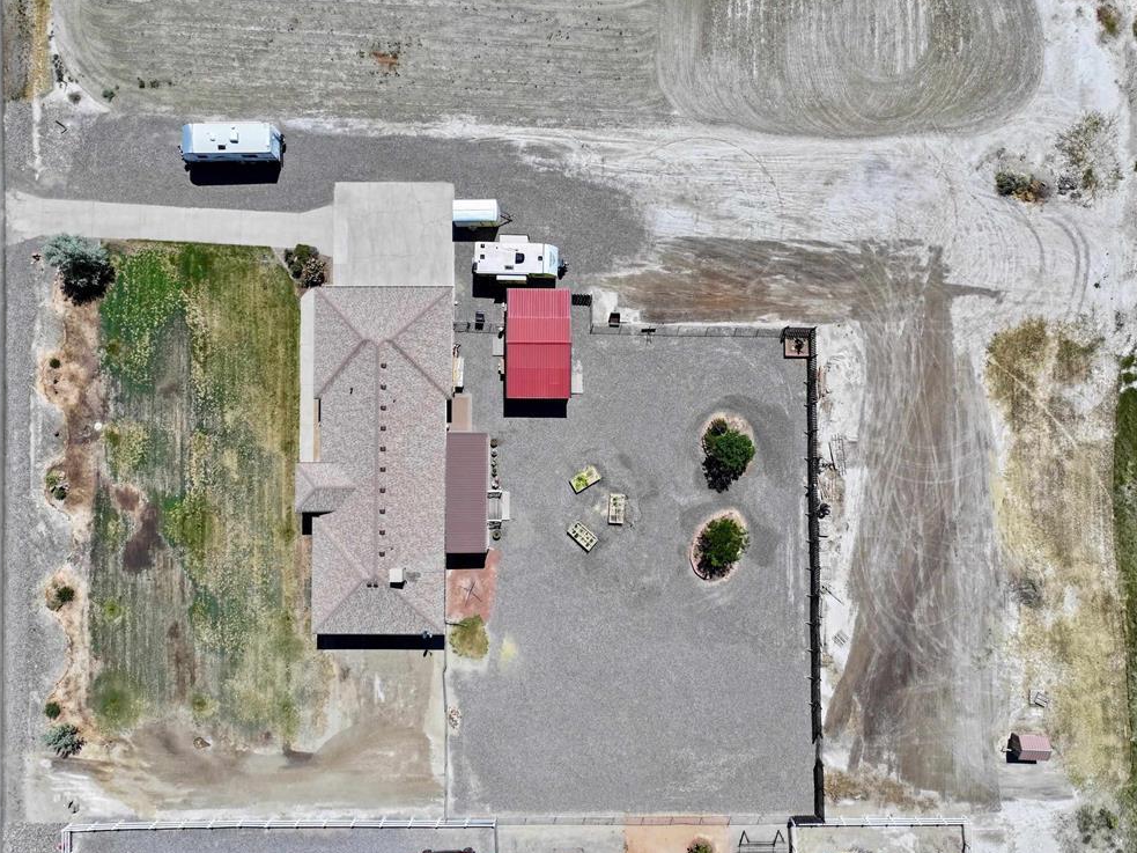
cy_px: 439
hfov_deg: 69.4
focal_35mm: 25
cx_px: 582
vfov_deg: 54.9
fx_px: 821
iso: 100
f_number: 2.8
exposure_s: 1/2000
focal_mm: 12.29
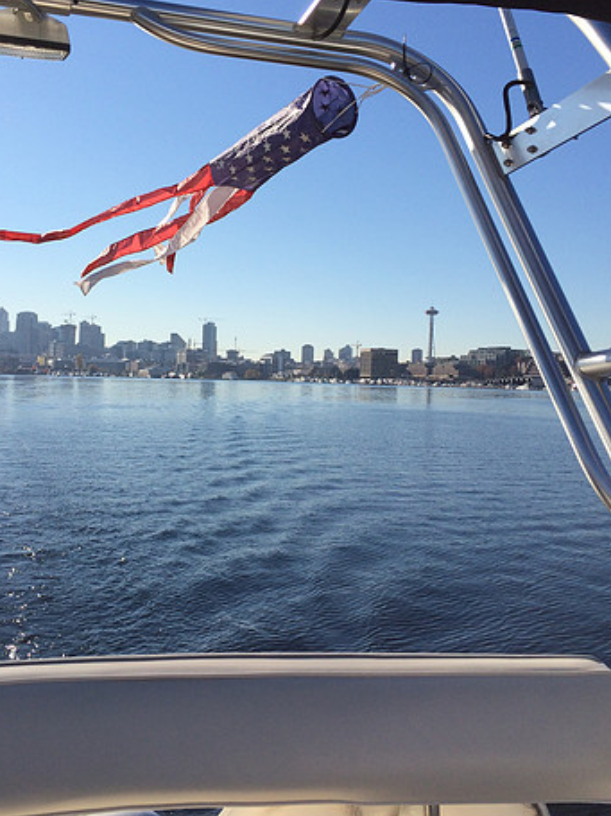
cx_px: 236
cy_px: 373
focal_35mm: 37
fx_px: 871
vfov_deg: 50.1
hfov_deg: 38.4
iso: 32
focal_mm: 4.15
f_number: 2.2
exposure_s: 1/3425
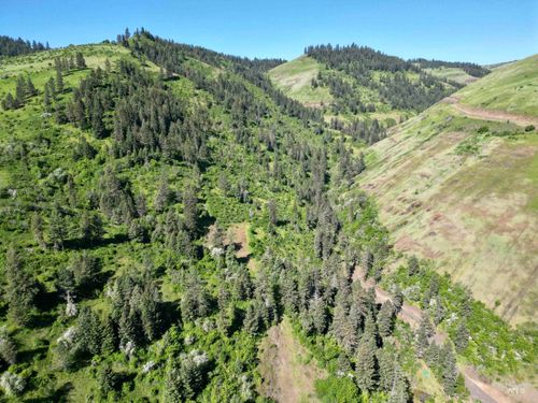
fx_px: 373
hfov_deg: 71.6
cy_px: 202
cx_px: 269
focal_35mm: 24
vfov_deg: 56.8
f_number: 1.7
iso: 100
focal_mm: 6.72
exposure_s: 1/1600
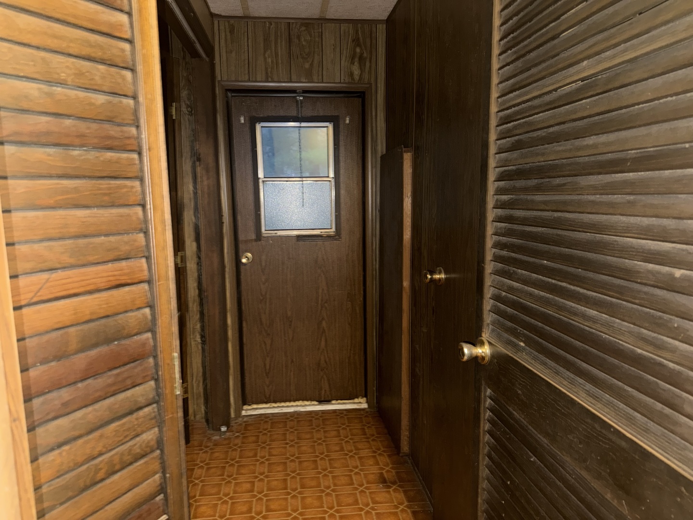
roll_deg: +1.1
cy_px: 260
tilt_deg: -7.7
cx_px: 346
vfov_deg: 56.8
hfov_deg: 71.6
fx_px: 480
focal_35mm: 24
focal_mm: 6.76
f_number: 1.78
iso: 200
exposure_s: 1/5
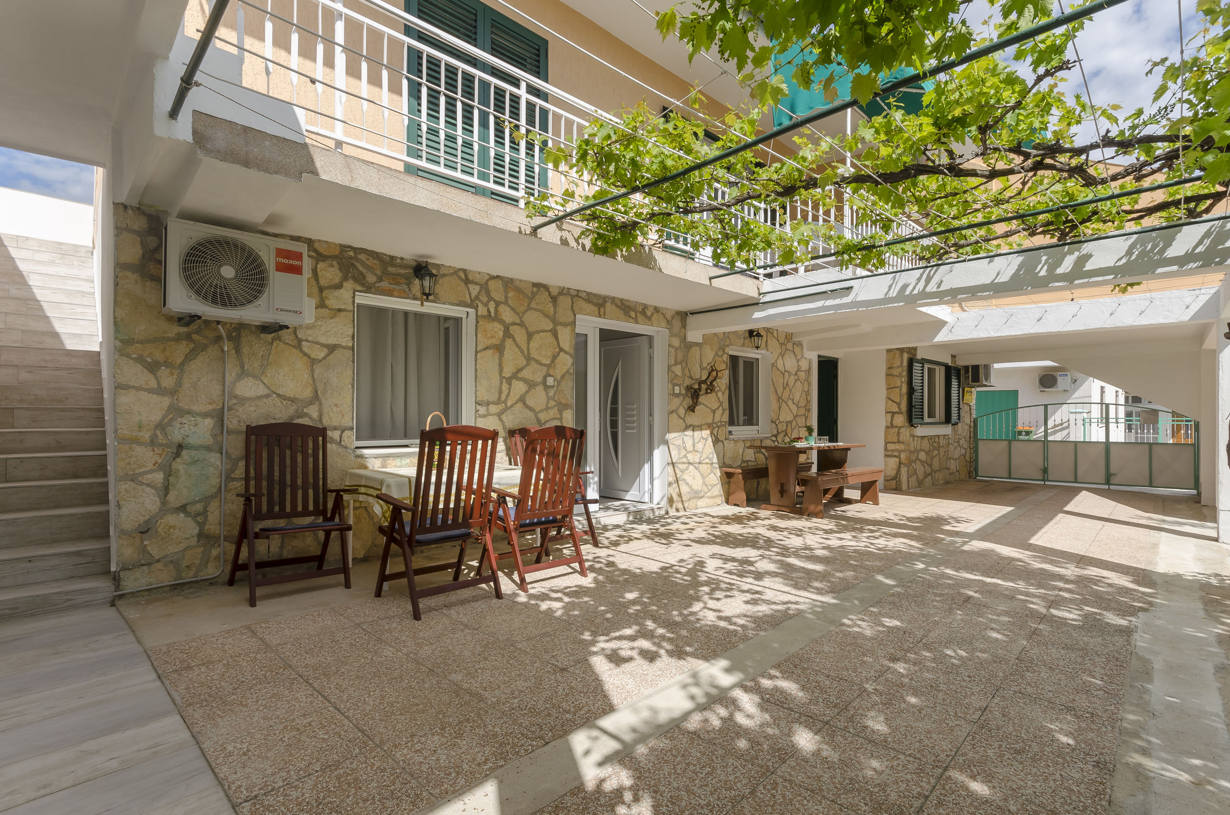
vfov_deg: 73.5
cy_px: 406
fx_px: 546
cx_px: 643
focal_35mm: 16
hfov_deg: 96.8
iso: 100
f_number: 10
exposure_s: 1/200
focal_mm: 10
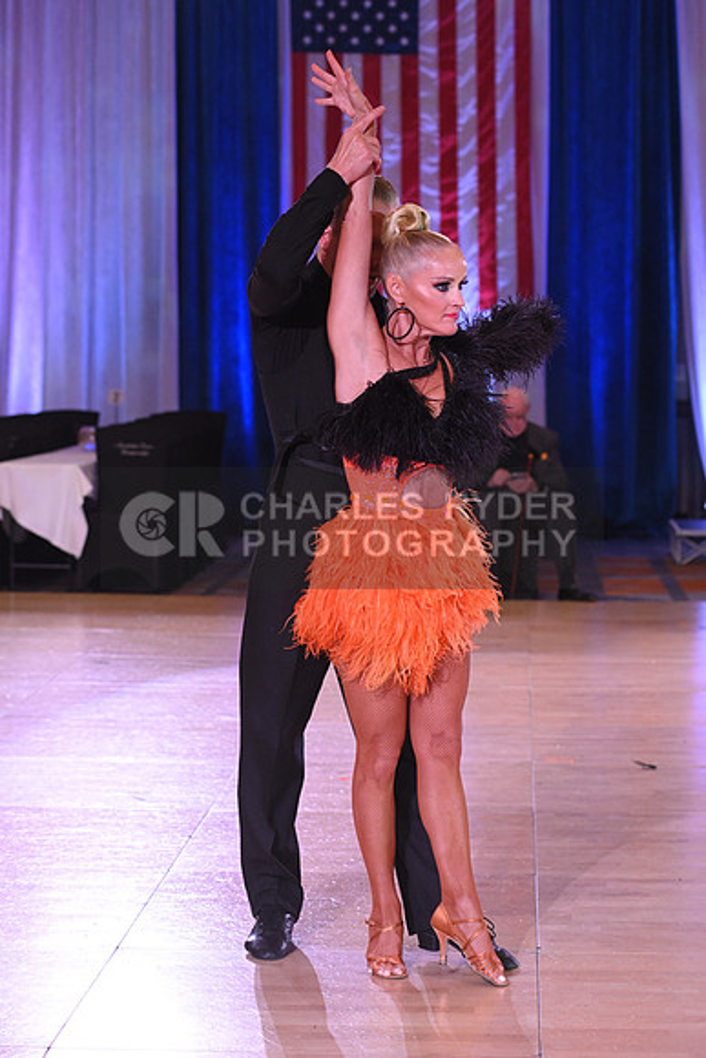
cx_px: 353
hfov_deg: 14.4
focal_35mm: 95
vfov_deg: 21.5
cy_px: 529
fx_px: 2793
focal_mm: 95
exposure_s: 1/320
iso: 2500
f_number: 5
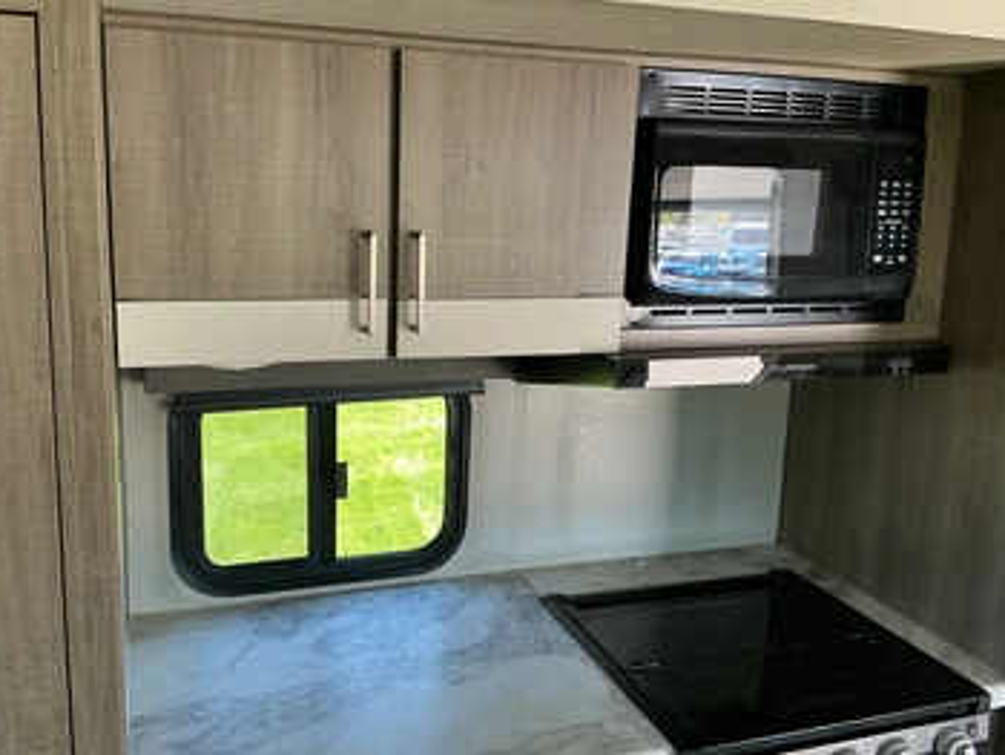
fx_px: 930
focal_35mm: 32
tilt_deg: -10.0
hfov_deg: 56.7
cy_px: 362
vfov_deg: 44.2
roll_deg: -2.6
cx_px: 465
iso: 80
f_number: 1.8
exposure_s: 1/60
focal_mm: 3
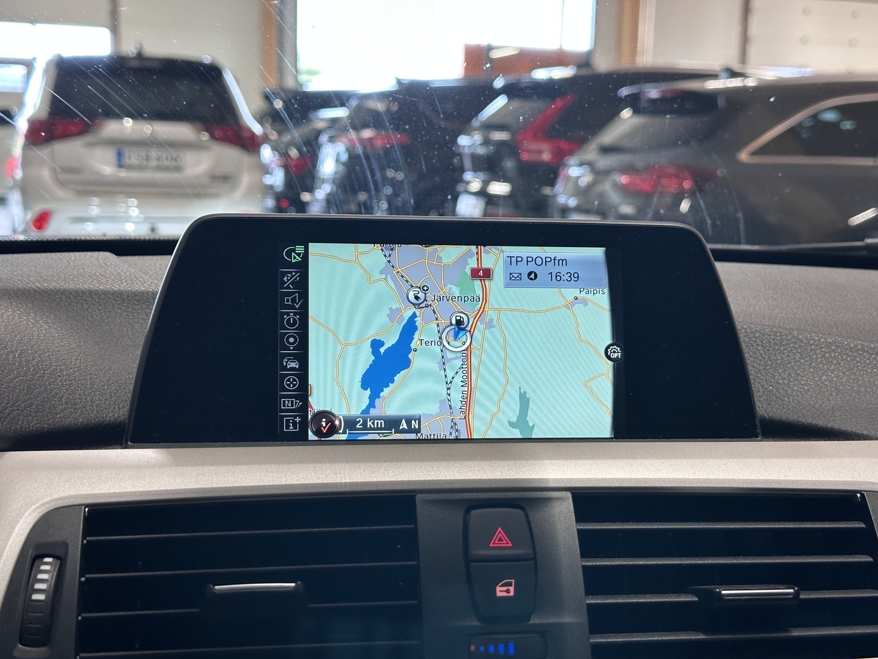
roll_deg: -1.6
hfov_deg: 39.7
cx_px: 439
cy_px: 330
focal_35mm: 48
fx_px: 1217
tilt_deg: -8.4
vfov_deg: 30.3
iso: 125
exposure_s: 1/53
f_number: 1.78
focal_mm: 6.86
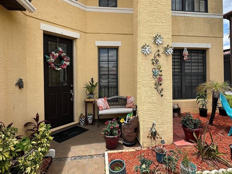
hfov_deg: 79.0
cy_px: 73
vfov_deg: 63.1
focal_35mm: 21
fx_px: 141
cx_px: 119
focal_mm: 2.22
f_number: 2.2
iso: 40
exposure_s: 1/888
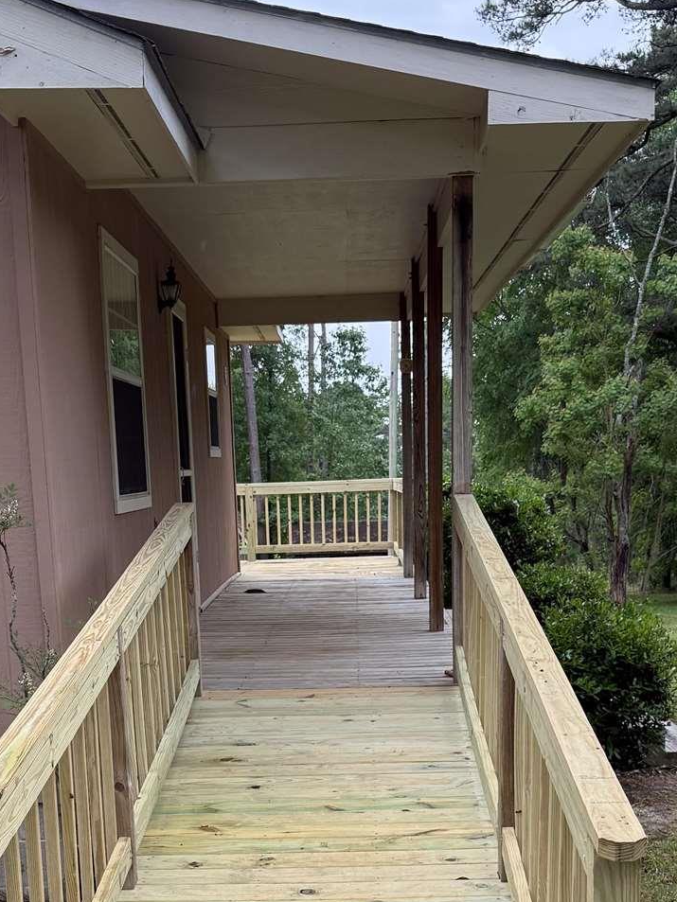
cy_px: 830
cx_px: 313
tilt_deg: -11.0
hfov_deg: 25.2
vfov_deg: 31.5
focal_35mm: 58
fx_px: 1512
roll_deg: +2.3
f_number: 1.78
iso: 100
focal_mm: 6.76
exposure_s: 1/426
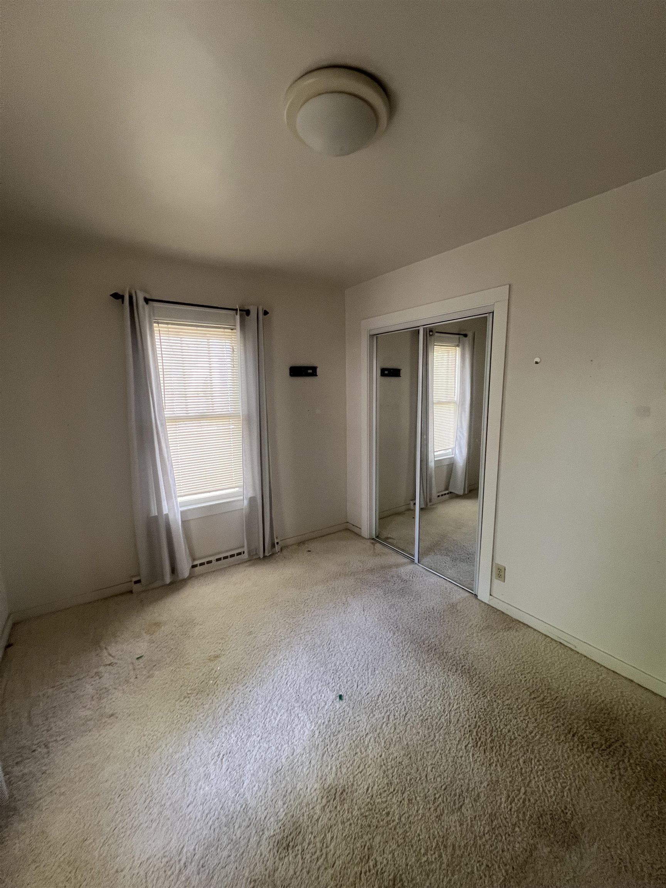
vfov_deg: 106.2
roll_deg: +0.5
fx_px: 333
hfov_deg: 89.9
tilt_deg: -8.6
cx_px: 333
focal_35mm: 13
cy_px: 444
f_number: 1.8
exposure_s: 1/84
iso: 250
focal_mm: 1.57
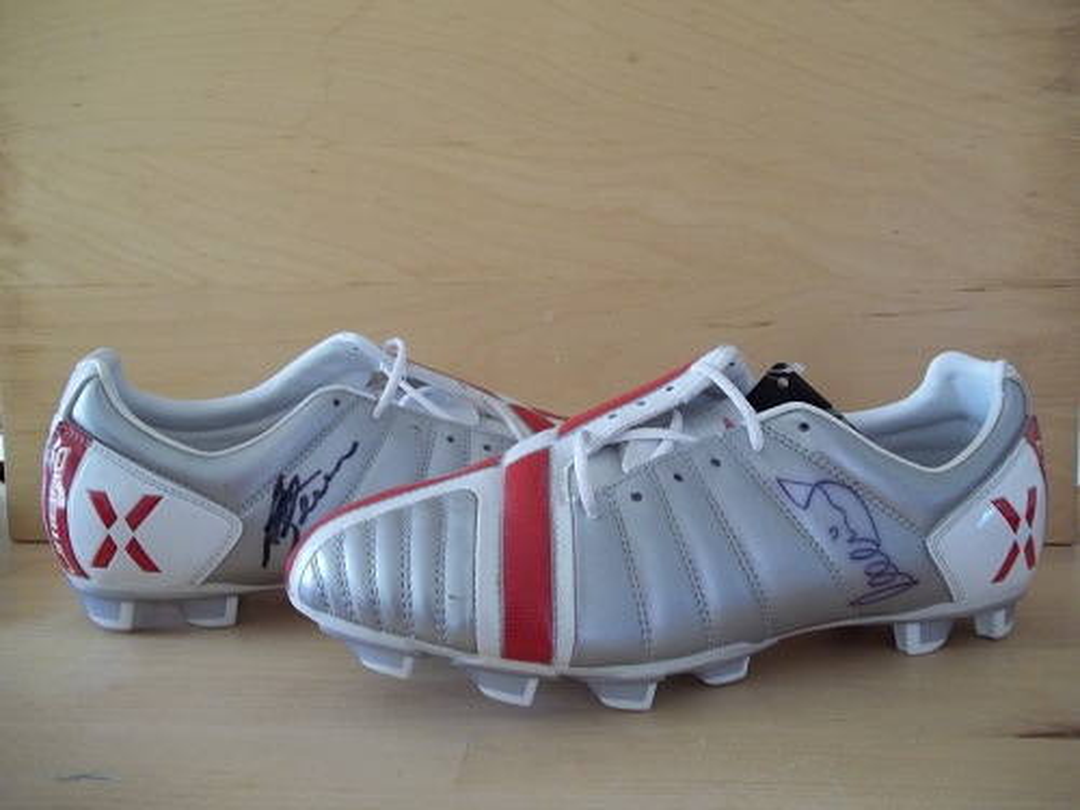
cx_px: 540
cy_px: 405
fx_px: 998
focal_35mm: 32
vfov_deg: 44.2
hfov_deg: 56.8
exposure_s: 1/20
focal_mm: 5.7
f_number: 2.9
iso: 160
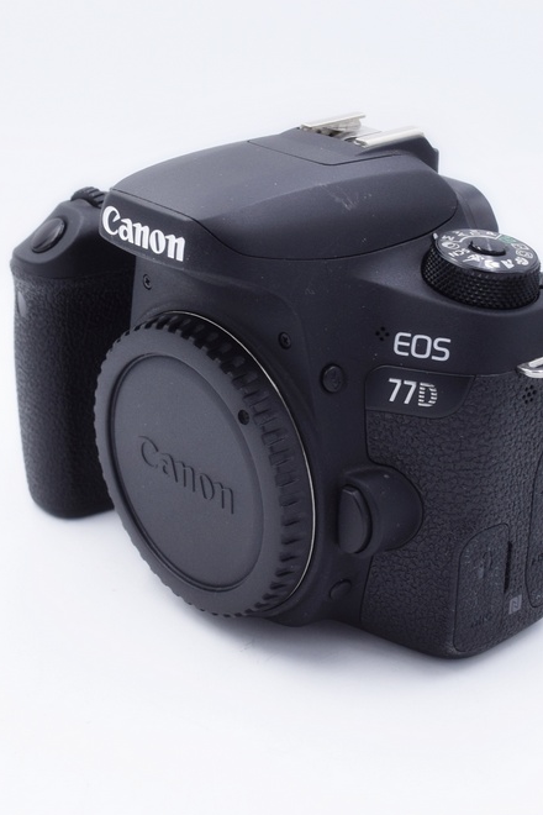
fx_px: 1335
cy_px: 411
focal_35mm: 59
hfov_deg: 23.0
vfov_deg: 33.9
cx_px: 246
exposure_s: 1/160
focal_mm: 26
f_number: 8
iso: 400
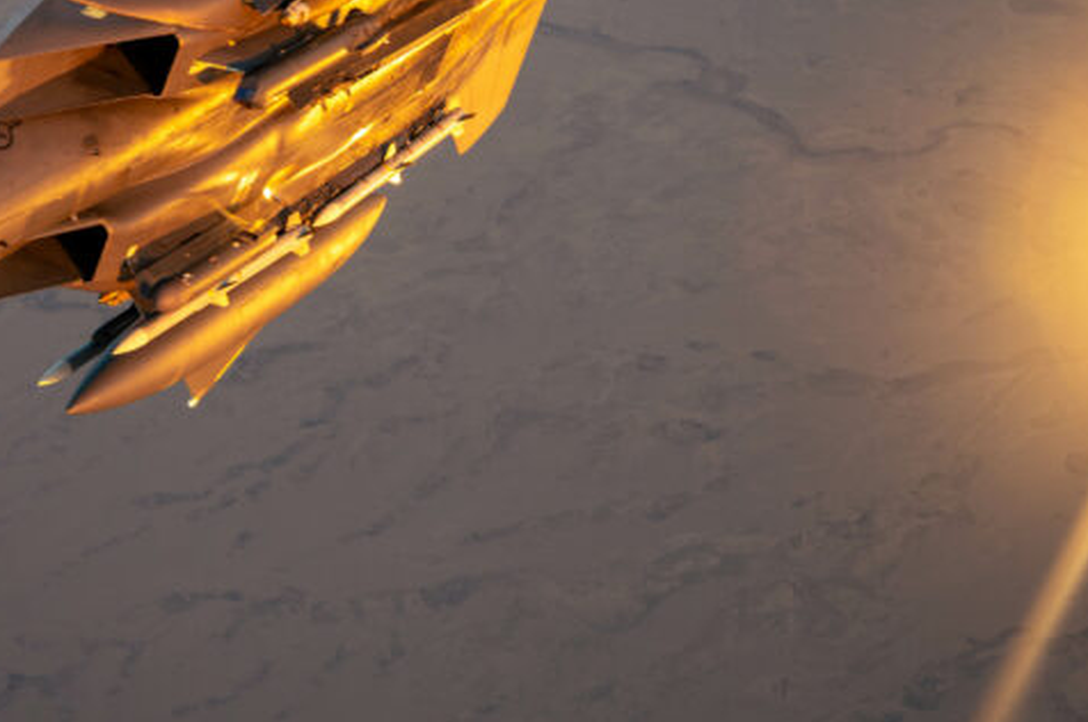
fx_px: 2988
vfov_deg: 13.7
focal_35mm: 99
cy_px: 209
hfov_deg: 20.5
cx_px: 318
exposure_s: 1/400
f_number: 2.8
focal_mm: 46
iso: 500
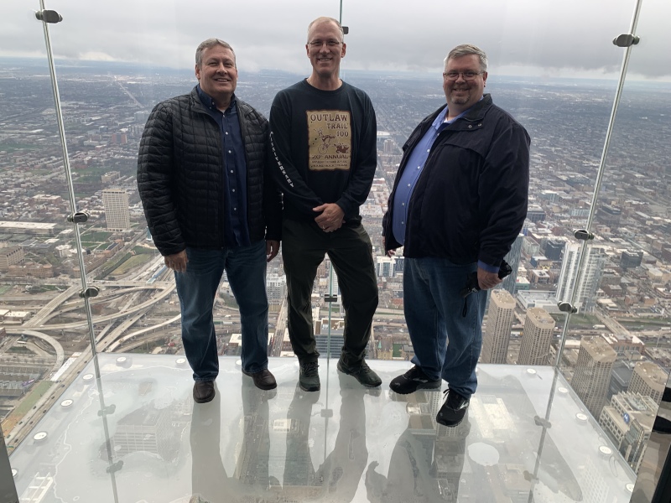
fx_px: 504
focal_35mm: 26
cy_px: 252
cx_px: 336
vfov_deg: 53.1
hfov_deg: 67.3
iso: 25
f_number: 1.8
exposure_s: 1/130
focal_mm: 4.25
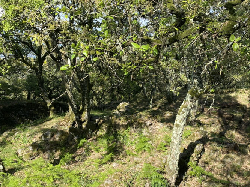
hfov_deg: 46.8
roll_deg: -1.1
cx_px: 131
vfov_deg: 35.7
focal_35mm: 40
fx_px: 289
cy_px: 117
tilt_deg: -14.4
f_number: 1.8
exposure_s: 1/990
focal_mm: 4.25
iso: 32
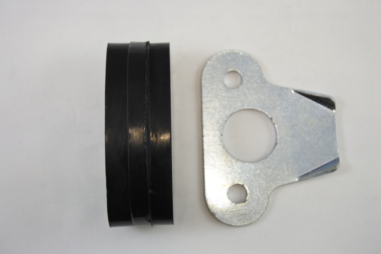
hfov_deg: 35.6
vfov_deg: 24.2
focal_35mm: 56
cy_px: 127
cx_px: 190
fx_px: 593
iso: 400
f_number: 4.8
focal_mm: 21
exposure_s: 1/160
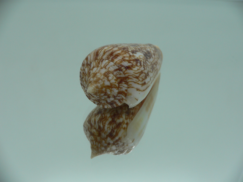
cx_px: 122
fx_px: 246
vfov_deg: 40.7
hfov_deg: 52.6
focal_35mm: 35
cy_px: 91
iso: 80
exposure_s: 1/60
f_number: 2.8
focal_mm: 4.6
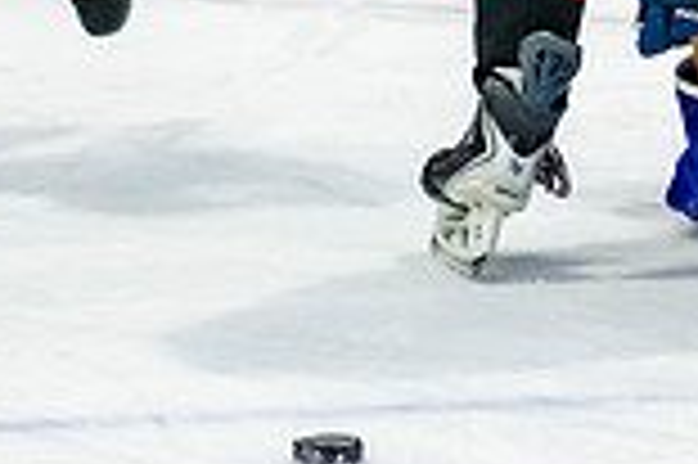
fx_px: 9316
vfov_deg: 2.9
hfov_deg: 4.3
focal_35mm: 481
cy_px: -14
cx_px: 1140
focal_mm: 70
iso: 1600
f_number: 3.2
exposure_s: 1/800
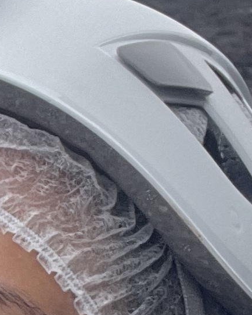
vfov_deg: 11.4
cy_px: 309
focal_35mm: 167
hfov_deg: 8.1
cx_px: -458
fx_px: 1556
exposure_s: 1/376
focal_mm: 2.71
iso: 25
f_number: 2.2
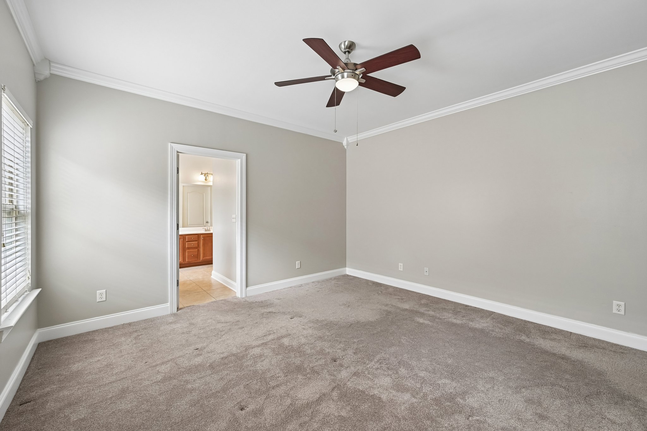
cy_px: 216
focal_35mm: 14
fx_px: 252
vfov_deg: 81.2
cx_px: 324
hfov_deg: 104.3
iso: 400
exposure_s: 1/15
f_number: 8
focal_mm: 14
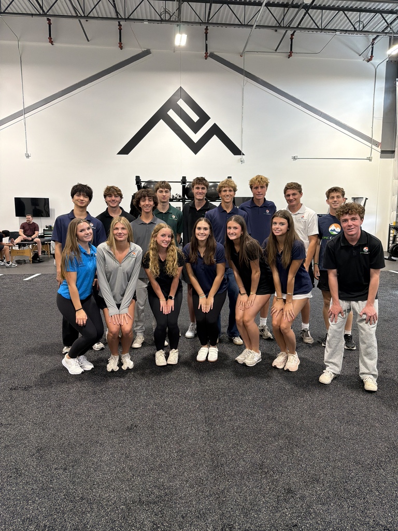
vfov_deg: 71.6
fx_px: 368
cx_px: 199
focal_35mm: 24
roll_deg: +0.2
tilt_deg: -6.9
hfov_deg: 56.8
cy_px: 266
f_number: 1.78
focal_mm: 6.76
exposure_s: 1/120
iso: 320
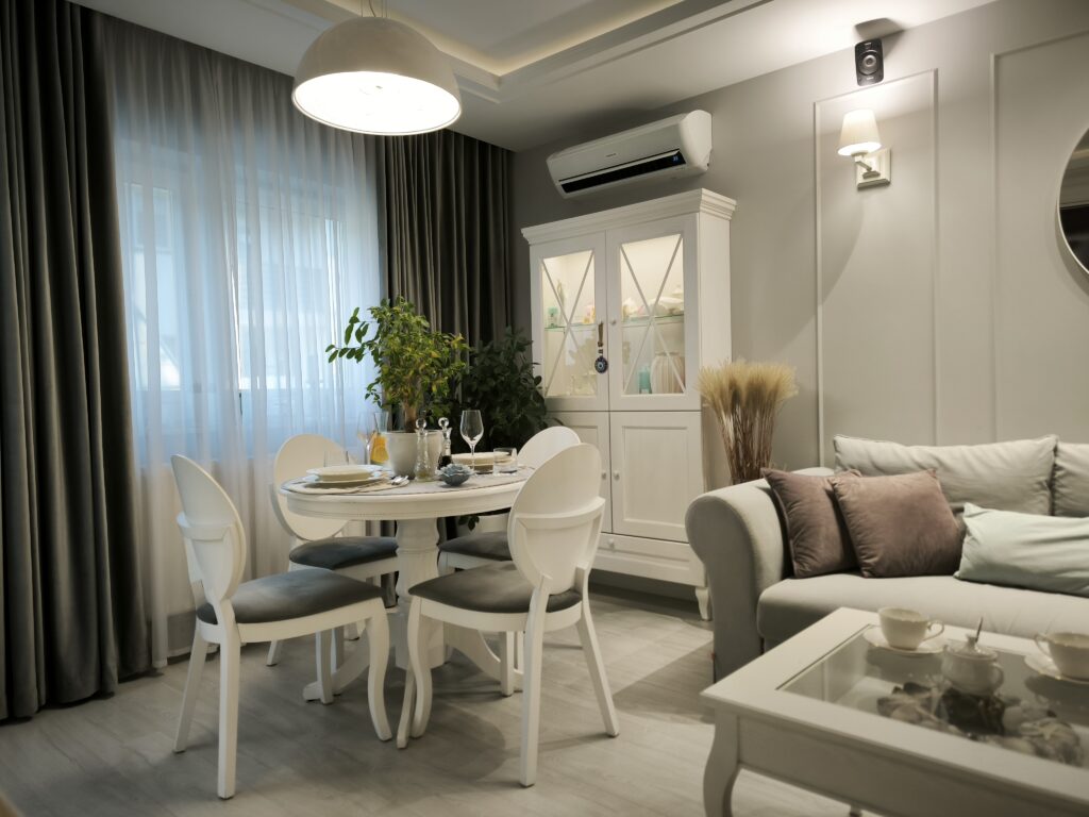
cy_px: 408
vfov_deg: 56.8
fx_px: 755
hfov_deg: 71.6
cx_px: 544
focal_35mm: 24
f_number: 1.9
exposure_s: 1/80
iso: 200
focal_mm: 6.92
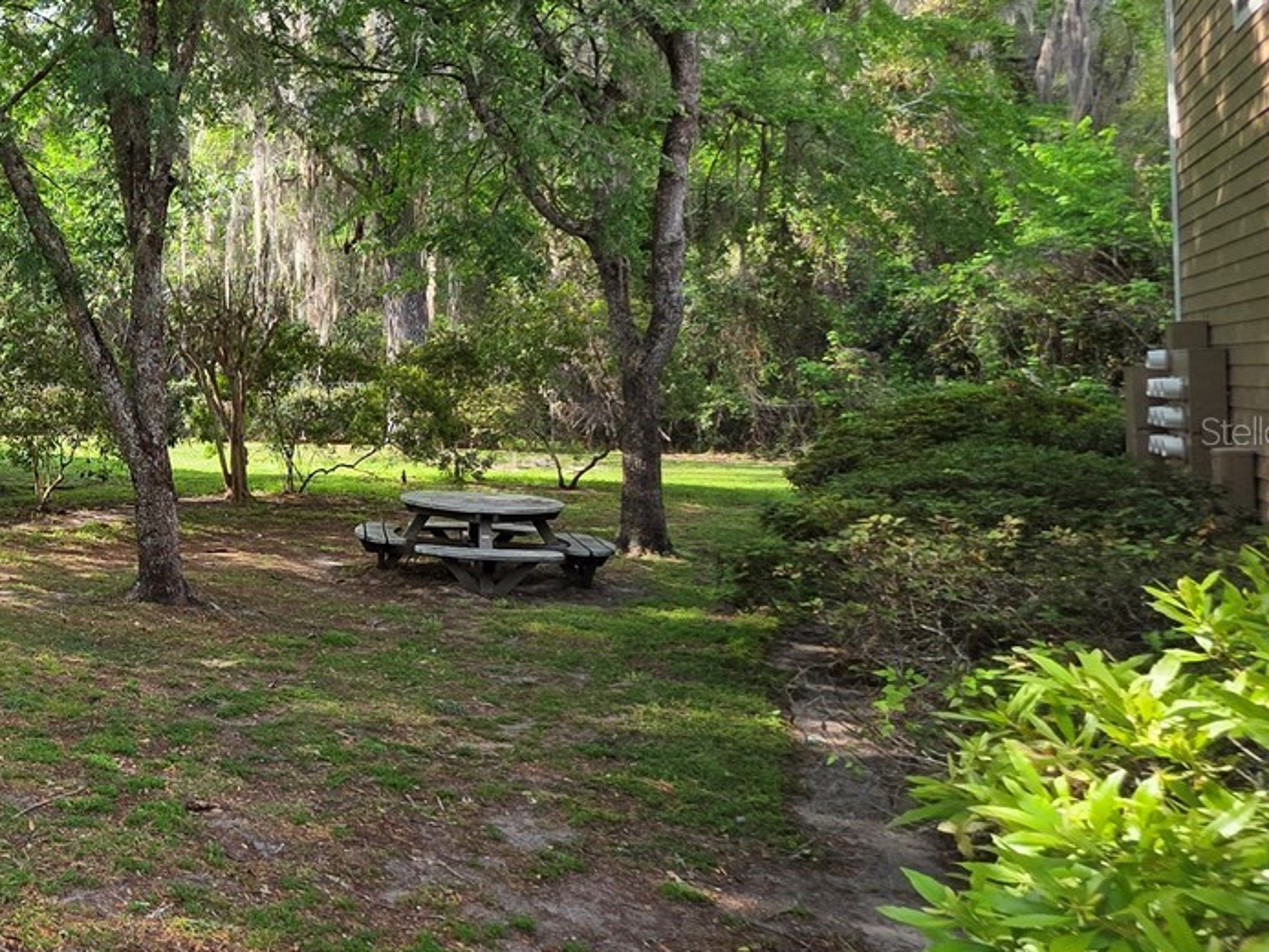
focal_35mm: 30
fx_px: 1100
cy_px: 430
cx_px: -92
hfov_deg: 46.3
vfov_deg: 46.7
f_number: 1.9
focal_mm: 2.2
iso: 40
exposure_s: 1/376
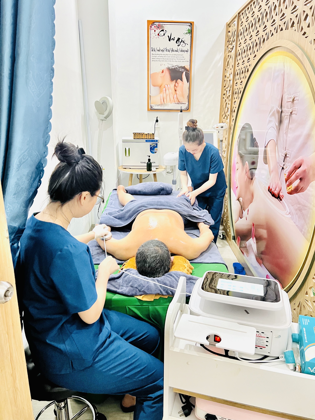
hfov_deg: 53.1
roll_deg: +0.0
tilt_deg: -17.5
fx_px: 315
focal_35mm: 26
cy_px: 210
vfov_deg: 67.3
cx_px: 158
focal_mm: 5.7
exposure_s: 1/60
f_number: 1.5
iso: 320
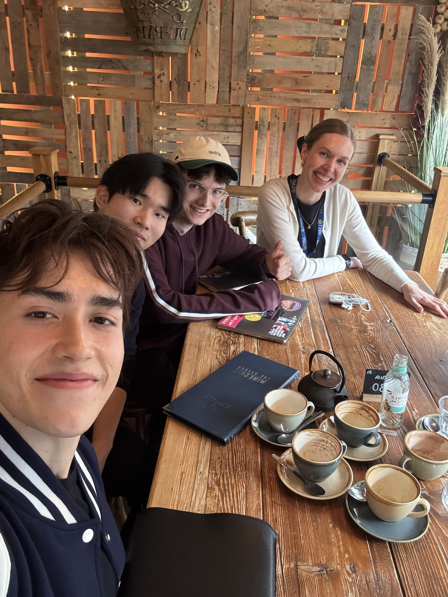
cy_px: 298
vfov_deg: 60.0
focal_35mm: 30
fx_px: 518
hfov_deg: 46.8
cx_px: 224
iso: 250
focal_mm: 2.69
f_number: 1.9
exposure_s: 1/50
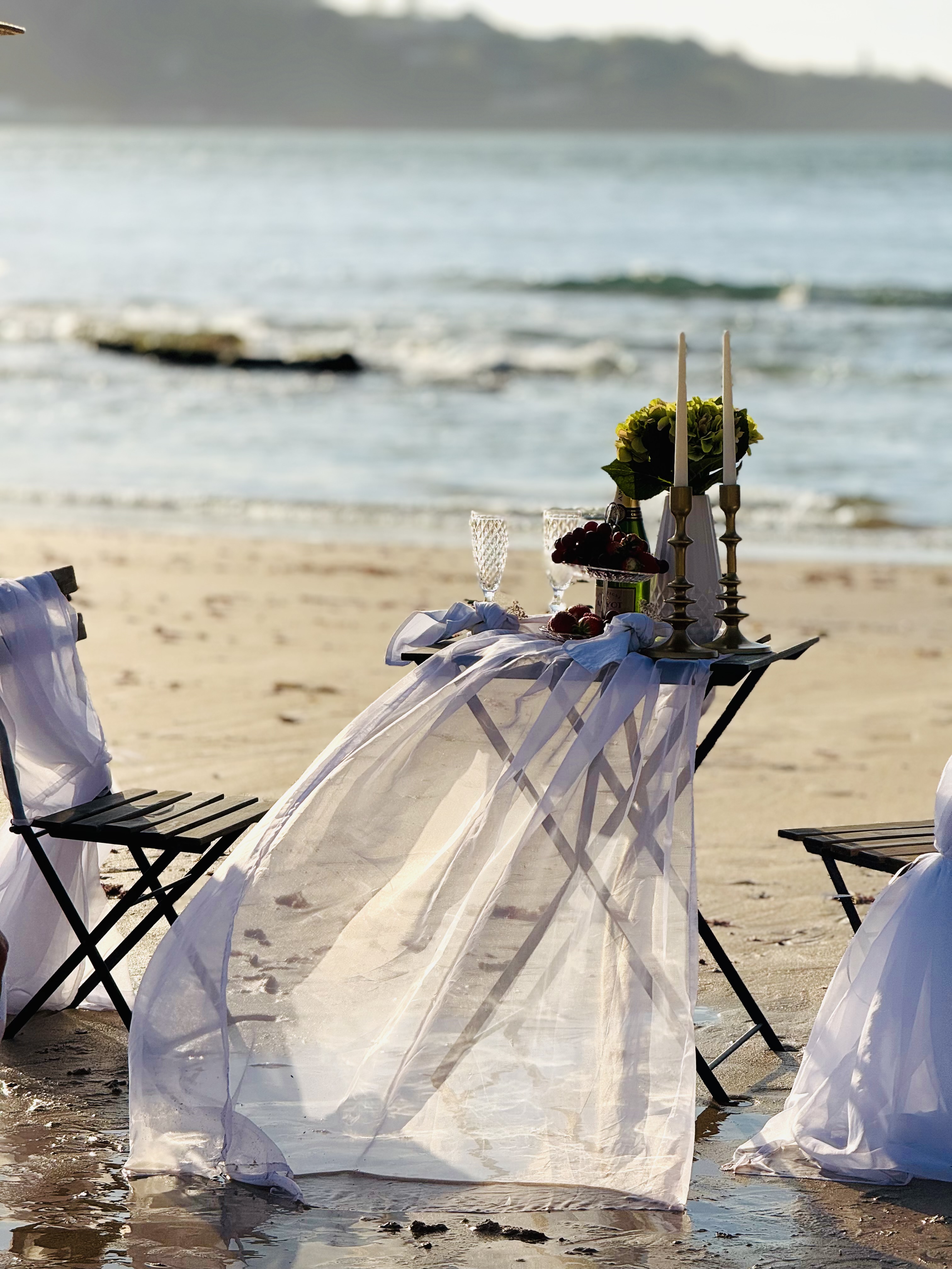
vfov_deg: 16.4
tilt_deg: -6.5
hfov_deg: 12.3
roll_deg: -0.4
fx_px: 4400
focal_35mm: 120
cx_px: 476
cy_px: 634
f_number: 2.8
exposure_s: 1/3195
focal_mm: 15.66
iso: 40
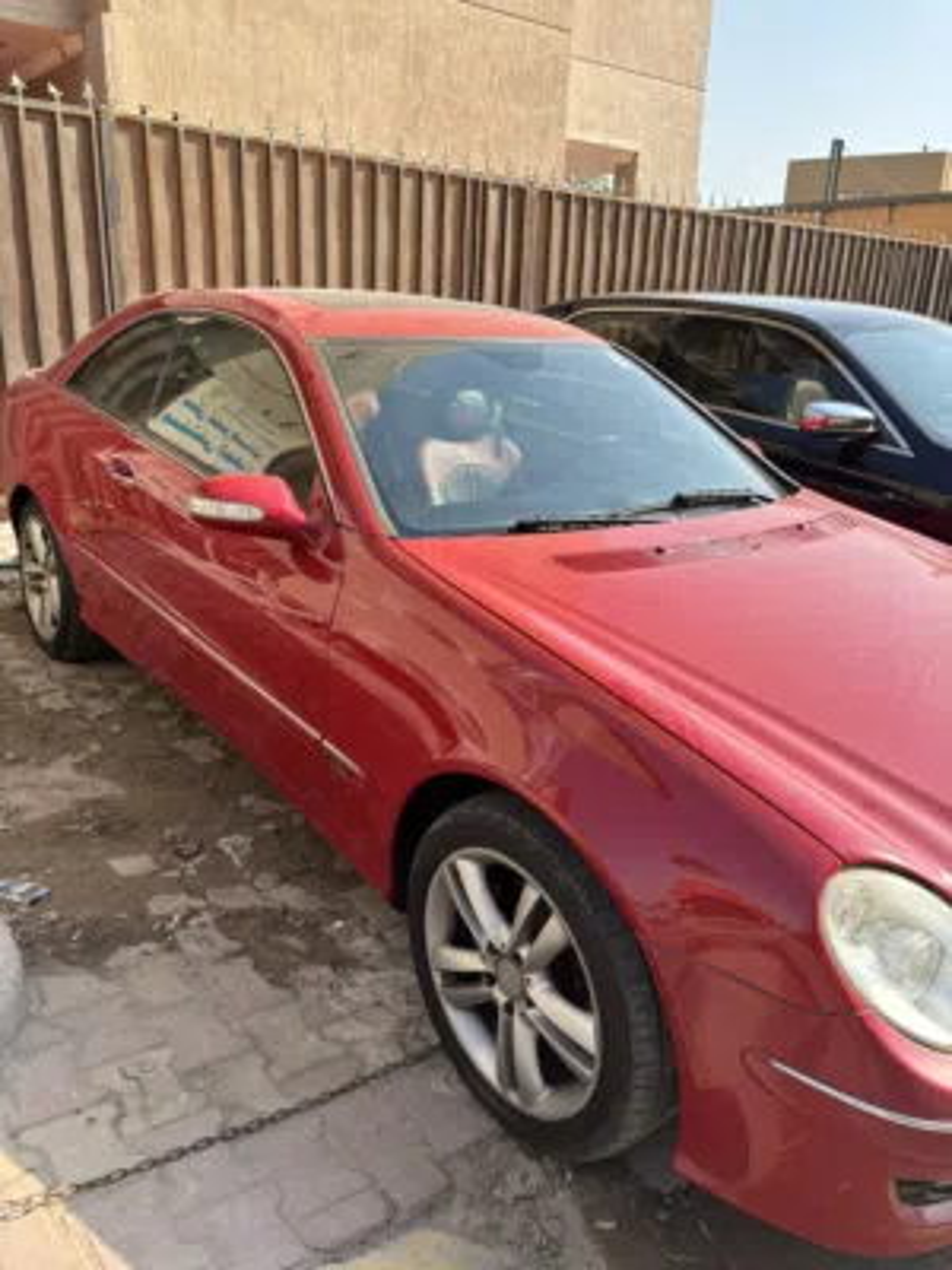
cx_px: 476
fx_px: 953
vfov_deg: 67.3
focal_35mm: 26
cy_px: 635
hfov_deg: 53.1
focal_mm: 5.96
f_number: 1.6
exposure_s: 1/1248
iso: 50
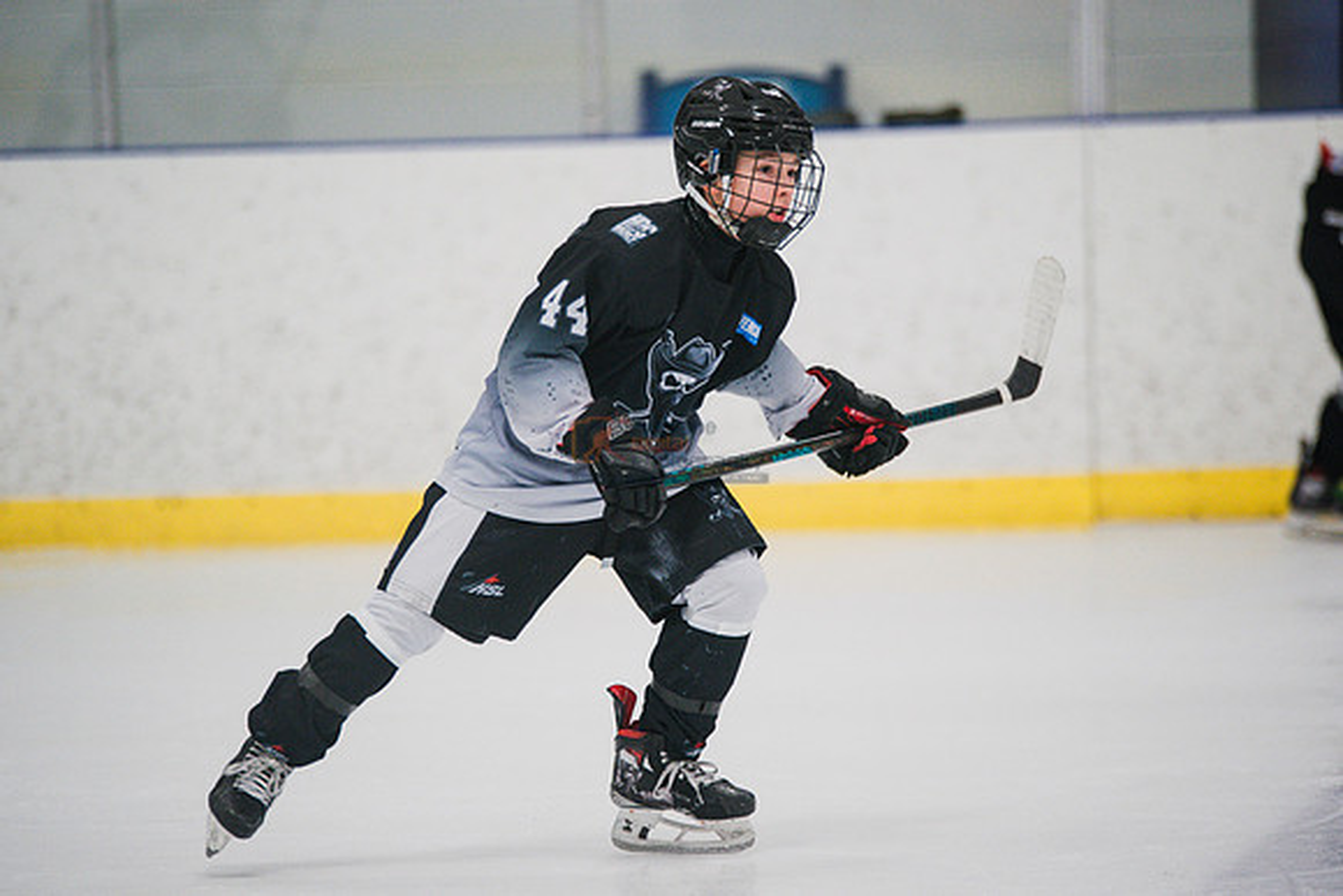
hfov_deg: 7.5
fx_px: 10224
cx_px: 672
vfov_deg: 5.0
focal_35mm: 274
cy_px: 448
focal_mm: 274
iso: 3200
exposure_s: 1/800
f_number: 3.2
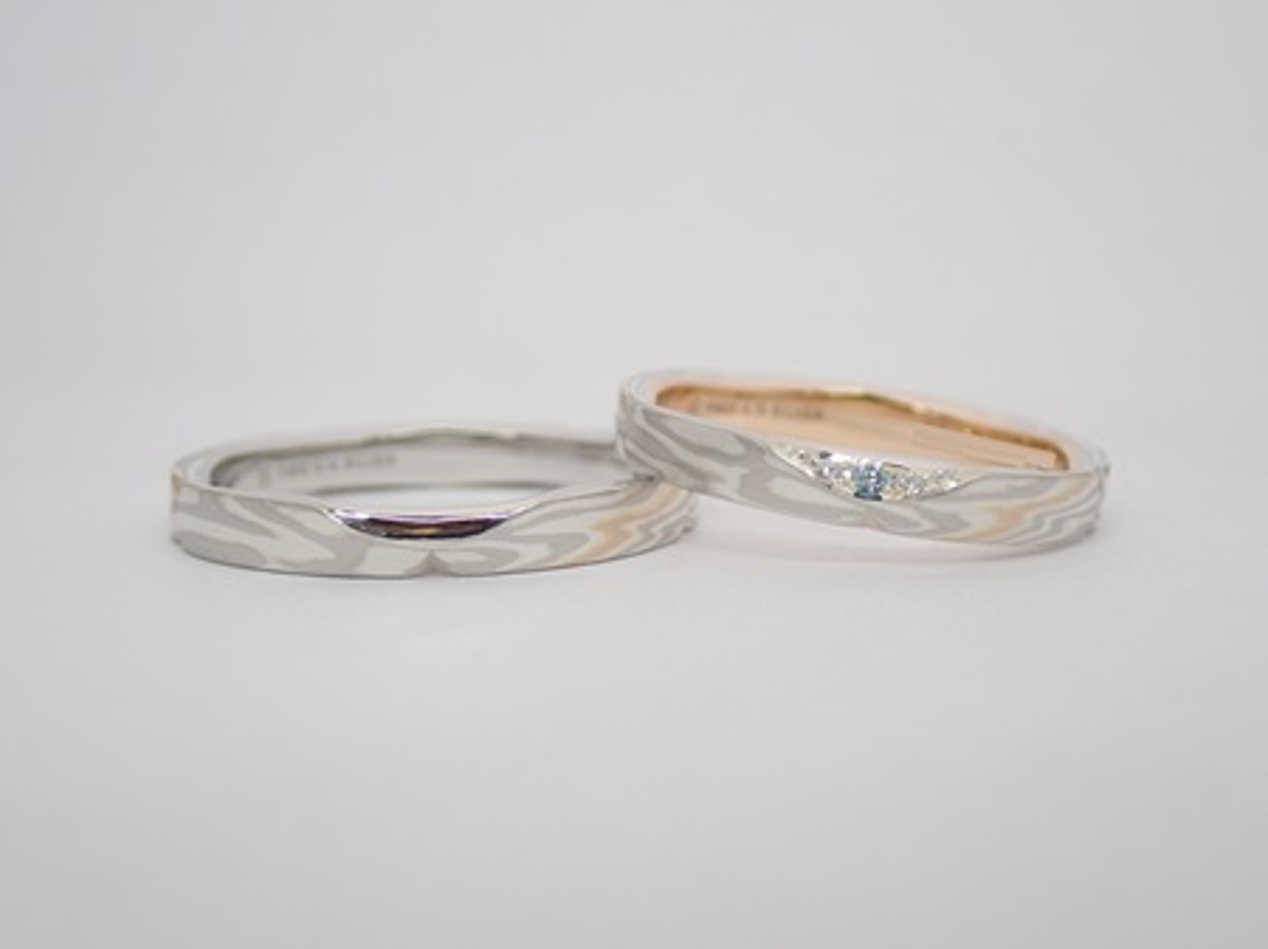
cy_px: 474
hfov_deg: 25.3
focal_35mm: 77
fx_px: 2819
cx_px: 634
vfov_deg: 19.1
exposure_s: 1/100
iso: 200
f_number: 4.1
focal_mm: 13.65
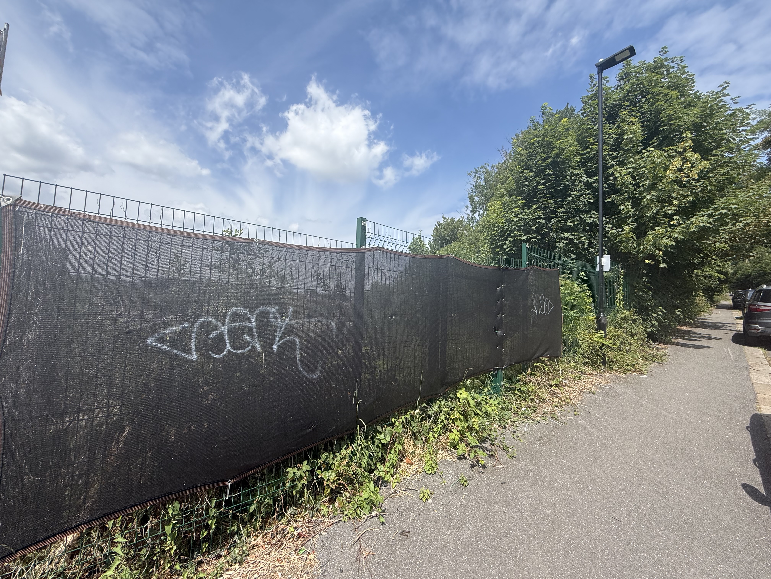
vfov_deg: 85.7
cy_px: 290
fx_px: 312
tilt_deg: +4.0
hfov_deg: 102.1
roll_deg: -3.0
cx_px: 386
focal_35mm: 14
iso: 50
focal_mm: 2.22
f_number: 2.2
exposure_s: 1/1534
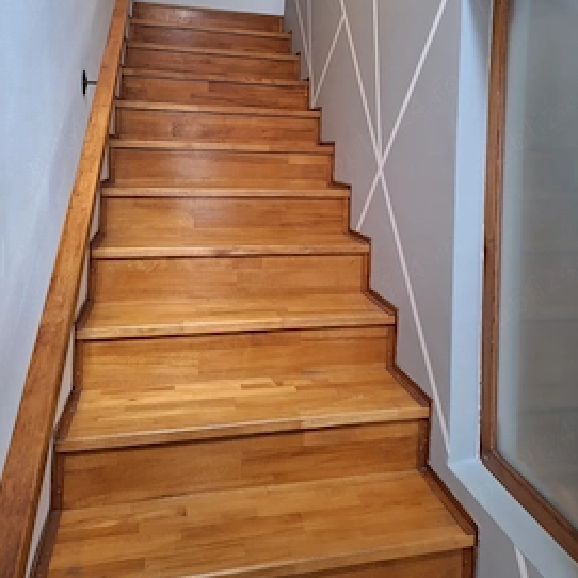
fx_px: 567
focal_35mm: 30
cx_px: 318
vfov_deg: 52.2
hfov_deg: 53.9
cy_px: 160
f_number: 1.8
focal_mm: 5.54
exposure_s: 1/40
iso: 125
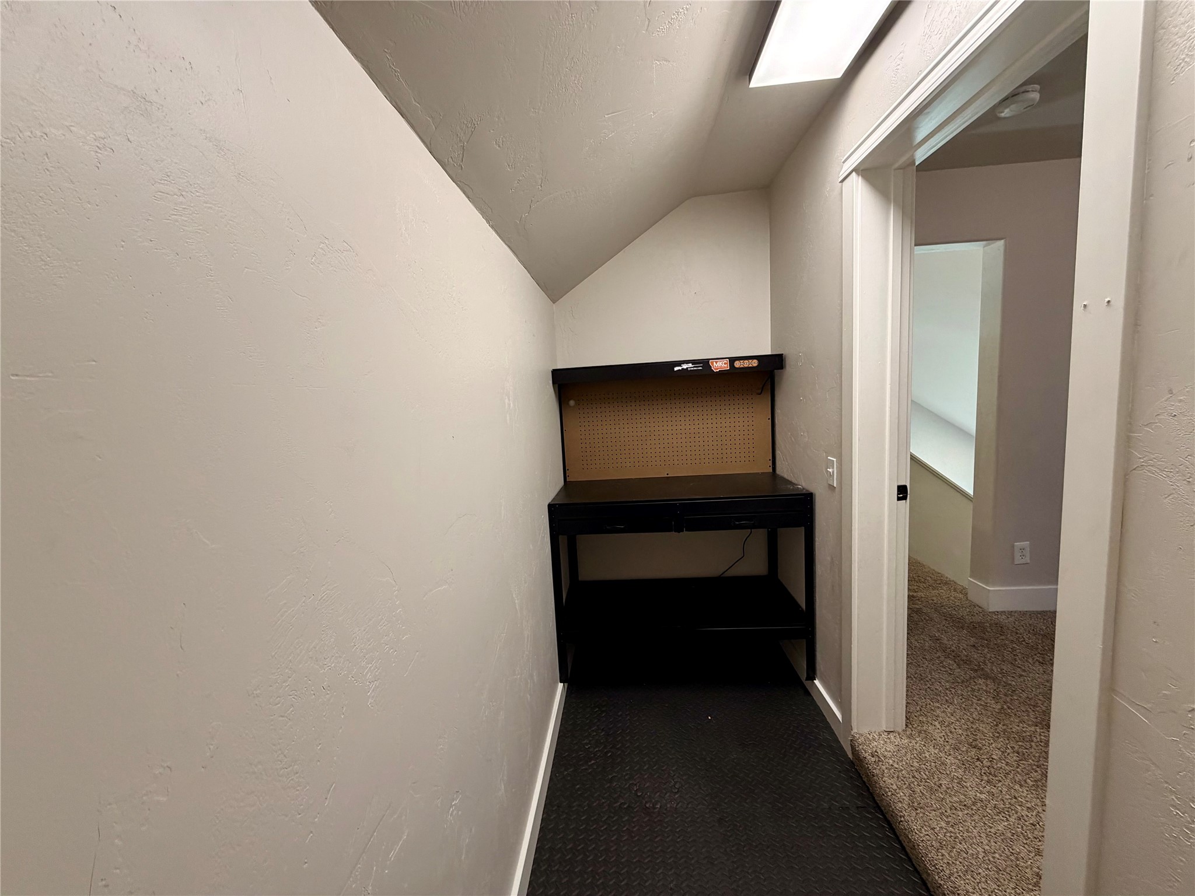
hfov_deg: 102.1
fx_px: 483
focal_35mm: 14
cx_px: 598
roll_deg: +4.1
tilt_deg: -6.3
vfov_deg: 85.7
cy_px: 448
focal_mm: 2.22
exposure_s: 1/120
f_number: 2.2
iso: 200
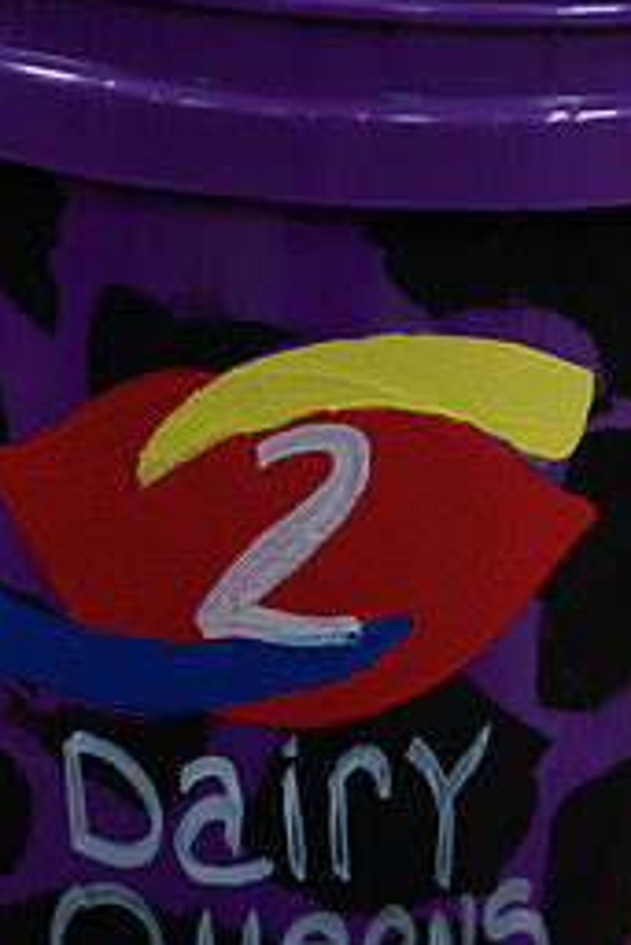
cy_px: 465
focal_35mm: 123
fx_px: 3229
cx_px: 314
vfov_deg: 16.6
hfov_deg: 11.2
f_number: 2.8
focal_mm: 70
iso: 1000
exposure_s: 1/160
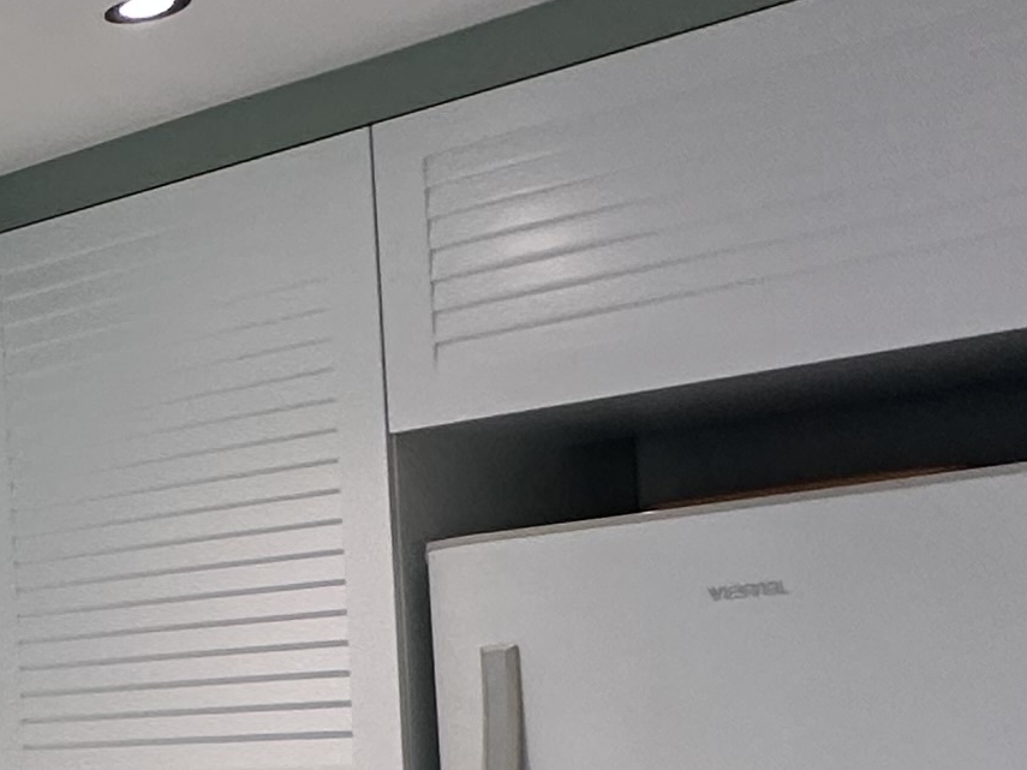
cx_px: -897
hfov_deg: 19.9
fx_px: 1958
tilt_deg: +0.5
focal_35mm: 66
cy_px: 765
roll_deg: +2.0
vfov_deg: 21.5
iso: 160
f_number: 2.2
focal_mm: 2.22
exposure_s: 1/100
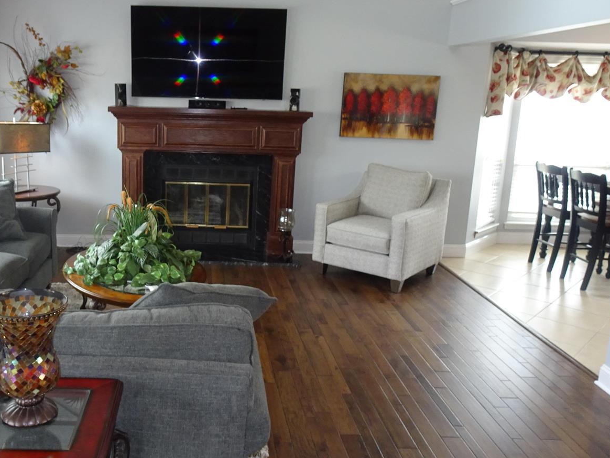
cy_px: 219
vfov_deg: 42.9
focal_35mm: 33
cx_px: 198
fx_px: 582
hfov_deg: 54.1
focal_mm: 4.1
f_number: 3.5
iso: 250
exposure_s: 1/30
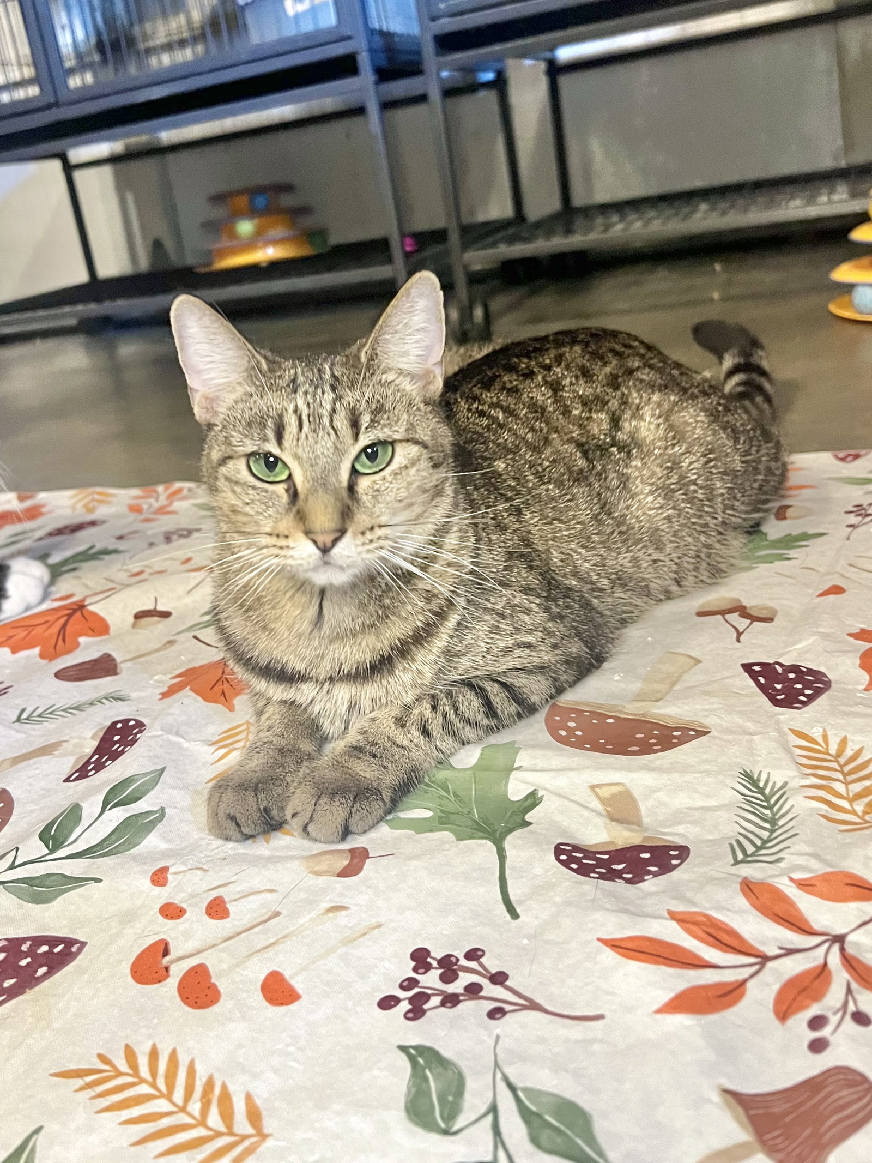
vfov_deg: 67.3
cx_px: 436
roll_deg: +11.2
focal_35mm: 26
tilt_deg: -14.2
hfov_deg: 53.1
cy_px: 582
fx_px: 873
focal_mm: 5.7
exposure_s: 1/40
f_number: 1.5
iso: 500
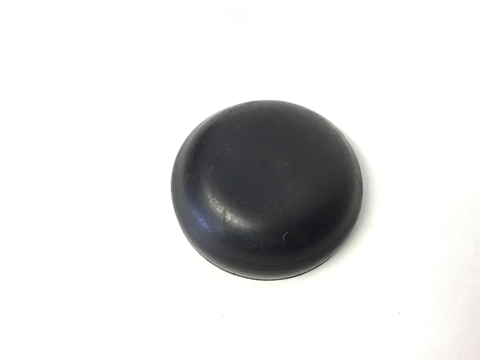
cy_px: 180
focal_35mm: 31
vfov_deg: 45.4
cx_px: 240
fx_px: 430
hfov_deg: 58.4
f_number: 2.4
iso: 64
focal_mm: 3.3
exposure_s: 1/30
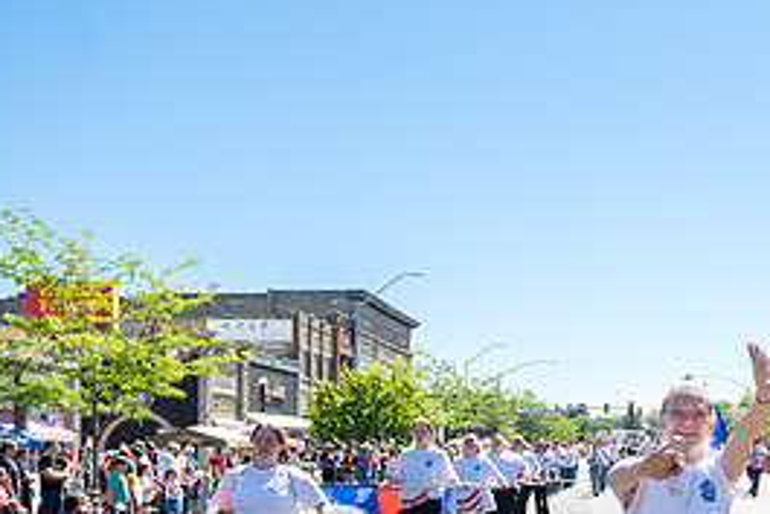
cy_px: 437
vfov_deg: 23.0
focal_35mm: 58
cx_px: 711
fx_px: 1241
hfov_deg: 32.5
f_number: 2.8
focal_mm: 24
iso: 100
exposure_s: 1/800
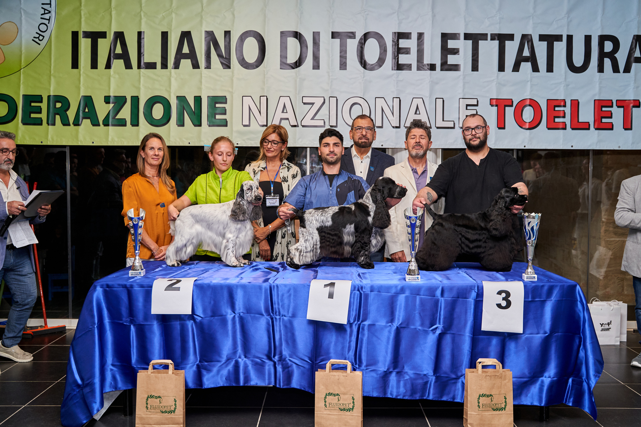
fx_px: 641
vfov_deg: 36.9
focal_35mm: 36
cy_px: 214
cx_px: 320
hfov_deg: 53.1
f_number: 3.2
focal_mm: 36
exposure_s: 1/100
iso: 1600
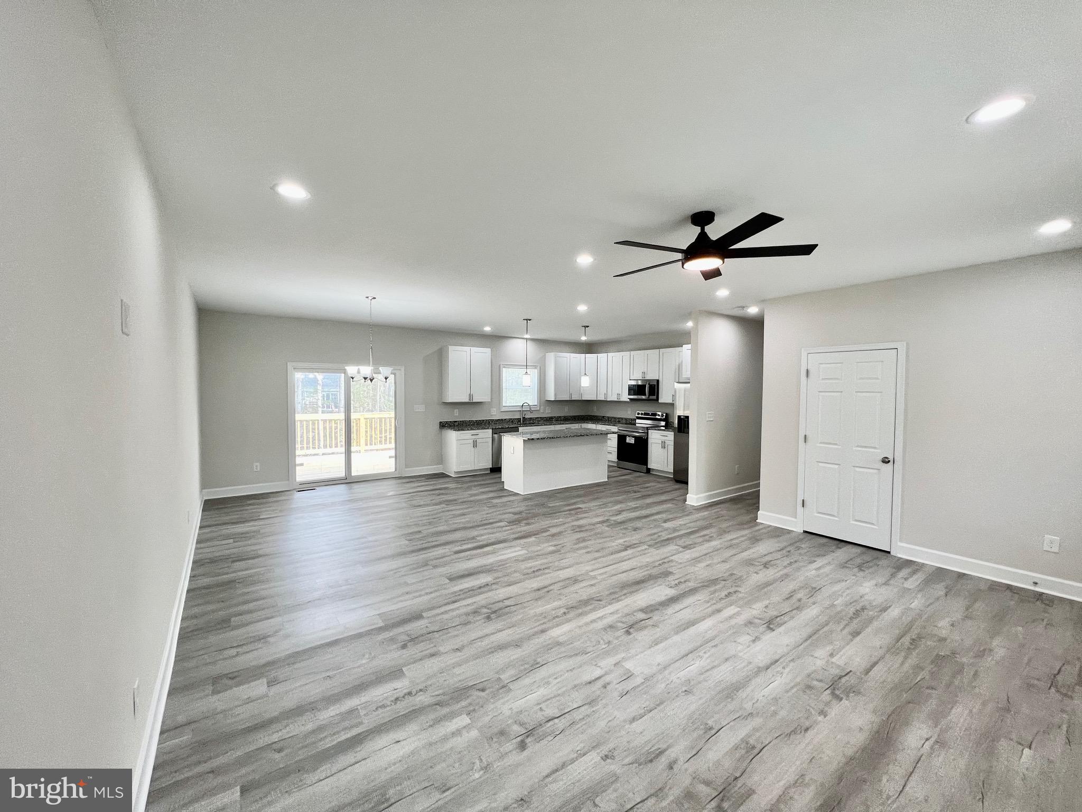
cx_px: 541
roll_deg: +0.0
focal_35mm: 13
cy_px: 406
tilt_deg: -1.1
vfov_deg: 89.9
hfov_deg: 106.2
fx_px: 406
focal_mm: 1.57
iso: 80
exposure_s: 1/120
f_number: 1.8
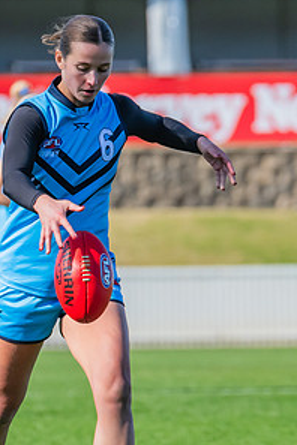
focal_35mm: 879
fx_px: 10877
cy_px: 251
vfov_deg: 2.3
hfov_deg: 1.6
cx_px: 67
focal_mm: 330
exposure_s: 1/1250
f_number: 9
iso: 800
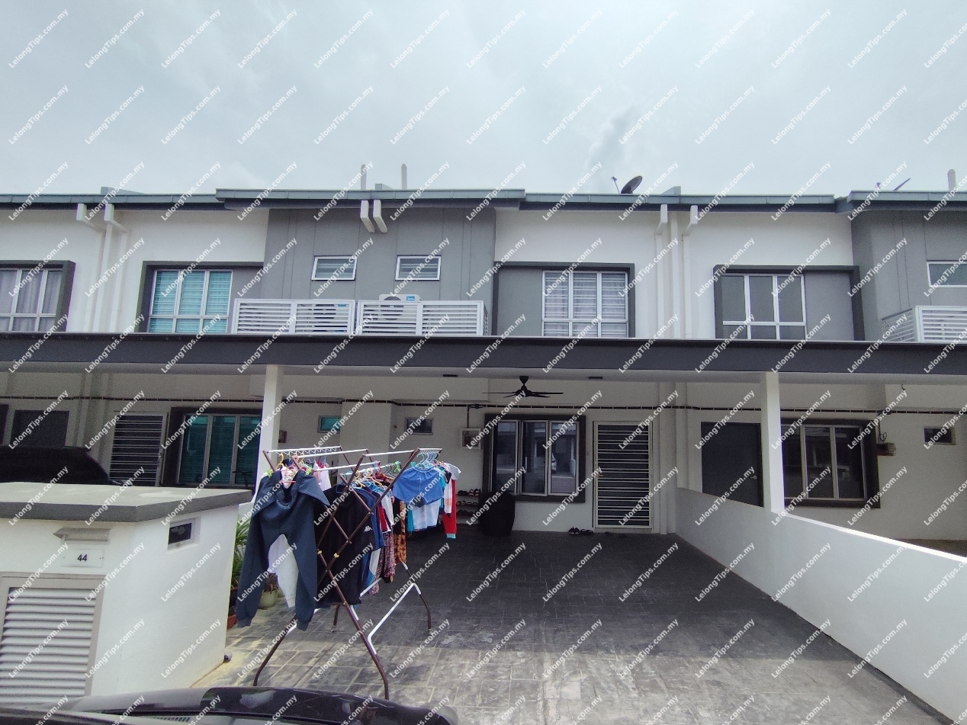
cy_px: 362
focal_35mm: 16
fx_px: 447
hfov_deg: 94.5
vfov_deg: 78.1
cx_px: 484
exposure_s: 1/3940
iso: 50
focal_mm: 1.65
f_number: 2.2
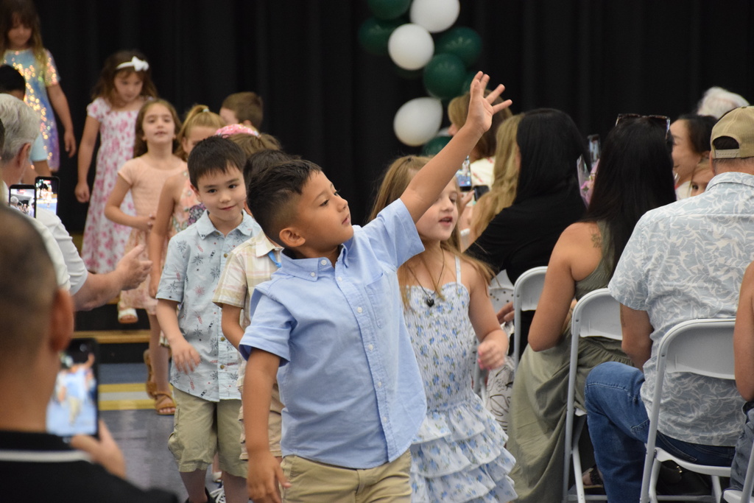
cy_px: 252
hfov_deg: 13.0
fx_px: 3299
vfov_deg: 8.7
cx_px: 377
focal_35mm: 158
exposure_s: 1/125
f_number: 5.6
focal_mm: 105
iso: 3200
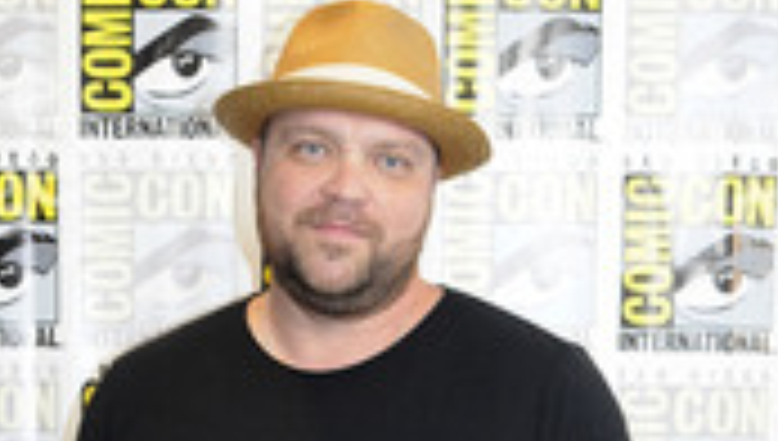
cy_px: 855
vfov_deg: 12.5
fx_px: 1798
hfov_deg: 24.4
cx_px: 340
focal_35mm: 87
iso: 1000
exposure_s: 1/60
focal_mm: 24
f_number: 4.5
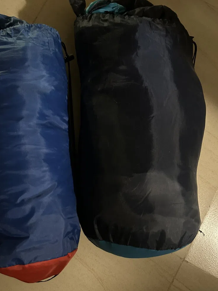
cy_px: 133
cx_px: 69
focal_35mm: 36
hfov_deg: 39.1
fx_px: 302
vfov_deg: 51.3
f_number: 1.5
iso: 1000
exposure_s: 1/25
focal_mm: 5.7
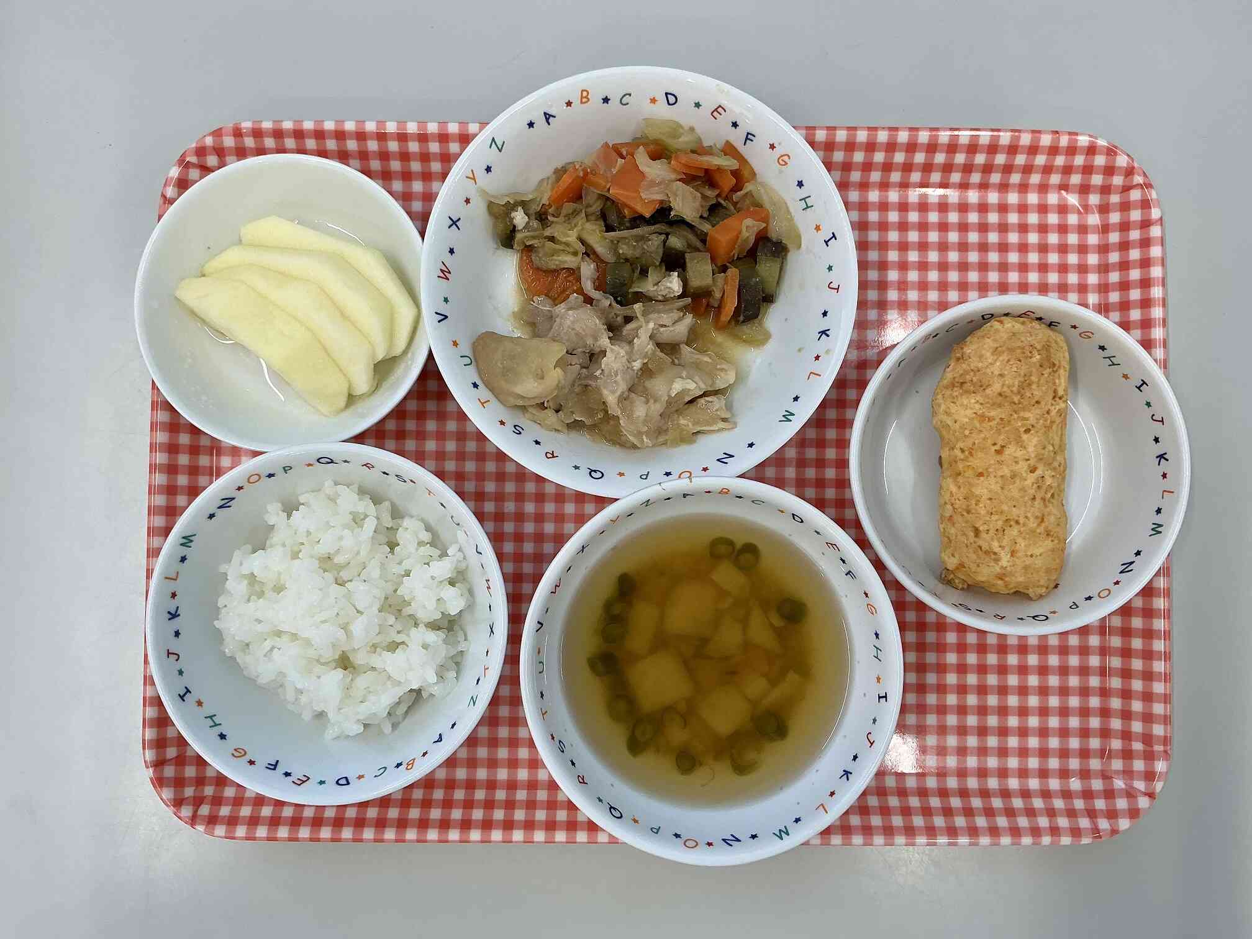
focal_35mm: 29
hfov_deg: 61.7
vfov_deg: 48.2
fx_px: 1049
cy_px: 470
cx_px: 626
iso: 32
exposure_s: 1/120
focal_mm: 3
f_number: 1.8
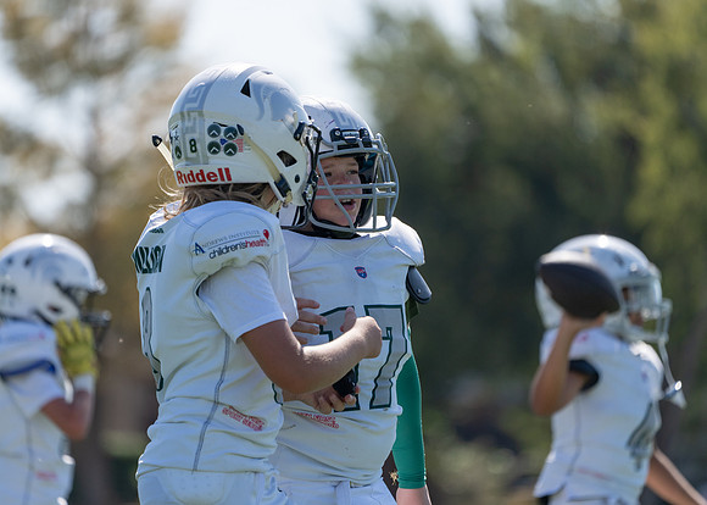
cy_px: 252
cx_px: 354
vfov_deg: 3.4
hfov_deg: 4.8
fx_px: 8414
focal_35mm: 419
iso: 320
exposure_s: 1/1600
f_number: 5.6
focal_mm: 400
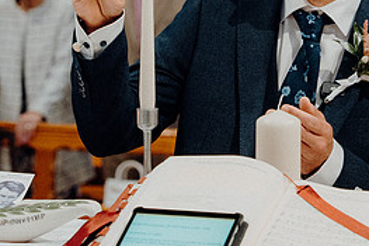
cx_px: 375
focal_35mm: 212
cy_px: 8
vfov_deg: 6.5
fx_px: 2172
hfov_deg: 9.6
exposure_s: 1/160
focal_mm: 64
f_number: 3.5
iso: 2000
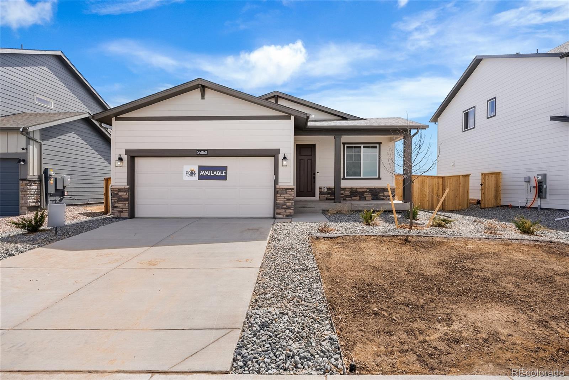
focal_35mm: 19
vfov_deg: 64.6
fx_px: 300
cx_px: 284
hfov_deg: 86.9
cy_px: 190
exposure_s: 1/800
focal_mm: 19
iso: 200
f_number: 7.1
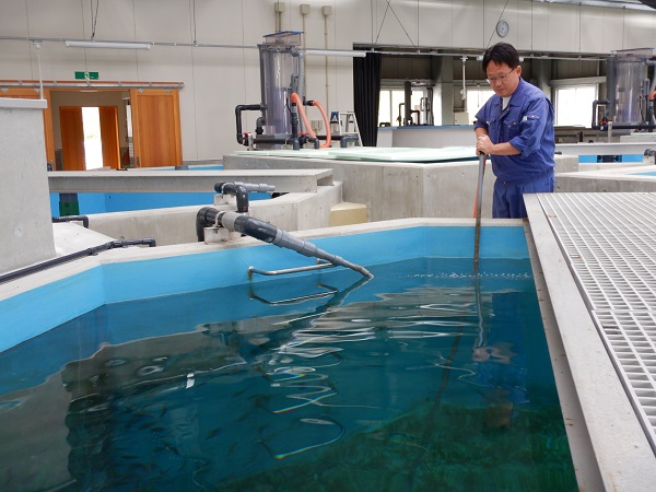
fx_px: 758
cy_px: 246
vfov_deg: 36.0
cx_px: 328
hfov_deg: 46.8
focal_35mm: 40
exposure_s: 1/30
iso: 220
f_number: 4.2
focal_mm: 7.2
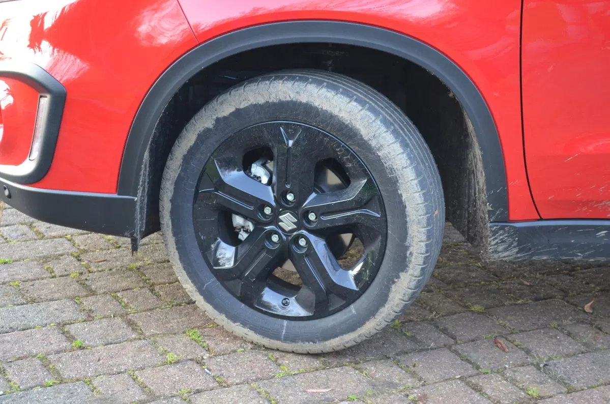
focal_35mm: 78
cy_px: 202
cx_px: 305
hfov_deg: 26.0
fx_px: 1319
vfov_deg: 17.4
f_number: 5.6
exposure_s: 1/50
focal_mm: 52
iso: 800
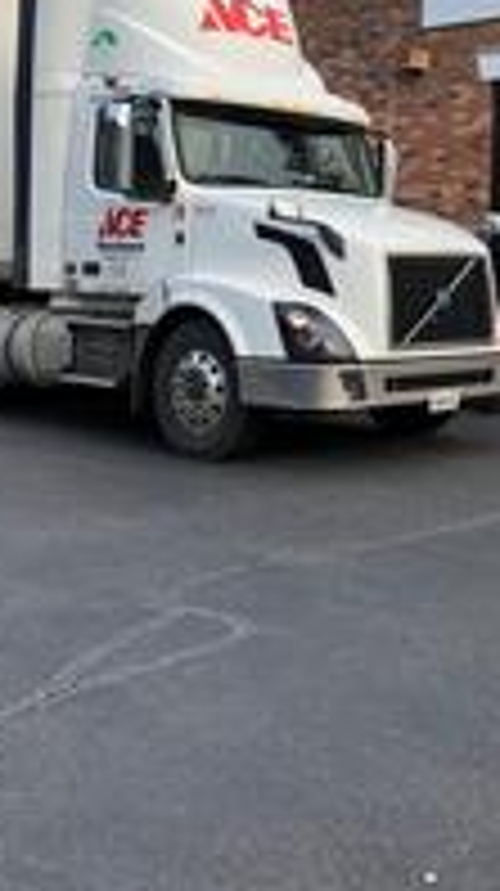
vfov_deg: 38.2
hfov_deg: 21.2
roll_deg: -1.7
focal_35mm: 54
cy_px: 310
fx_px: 1276
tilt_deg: +1.4
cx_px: 525
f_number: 1.8
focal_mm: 3.99
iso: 25
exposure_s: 1/120
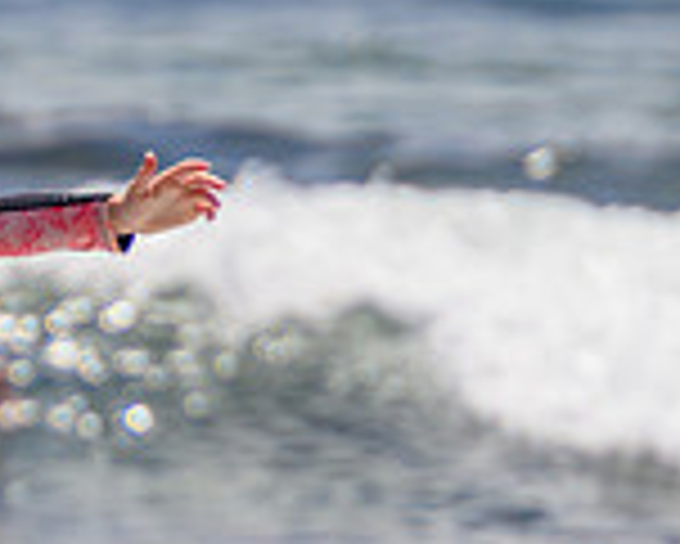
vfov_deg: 0.8
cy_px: 661
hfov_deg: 1.0
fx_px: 39814
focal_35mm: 1977
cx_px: -1016
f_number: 5.6
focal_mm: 400
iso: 250
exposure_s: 1/2000
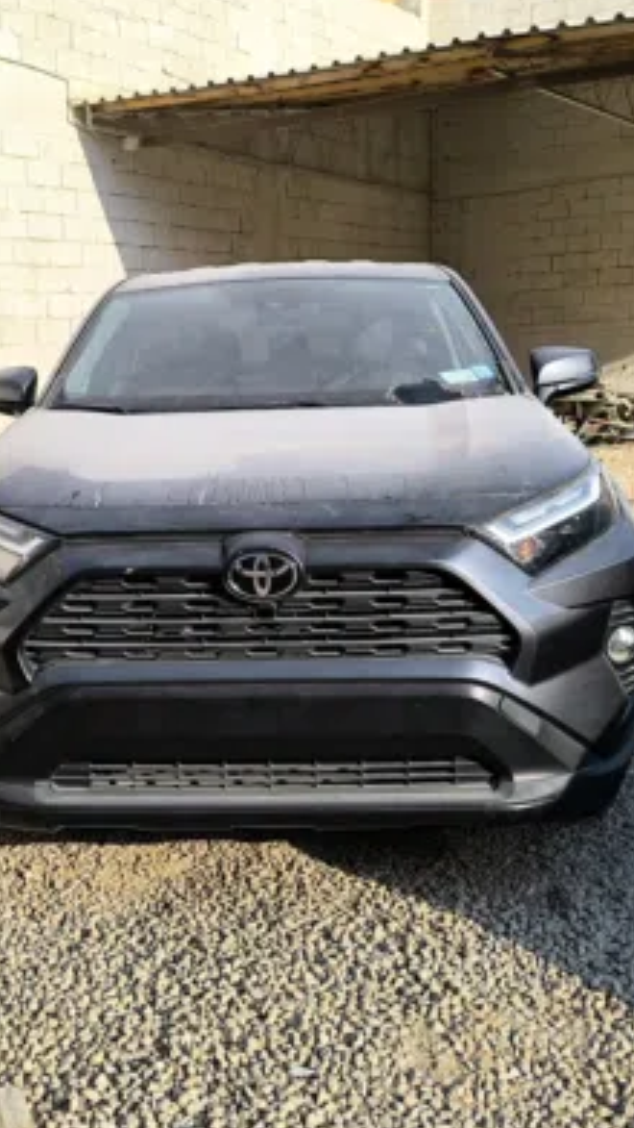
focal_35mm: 39
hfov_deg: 30.4
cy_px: 557
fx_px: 1165
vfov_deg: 51.6
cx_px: 259
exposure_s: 1/1041
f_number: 1.65
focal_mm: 6.14
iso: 50
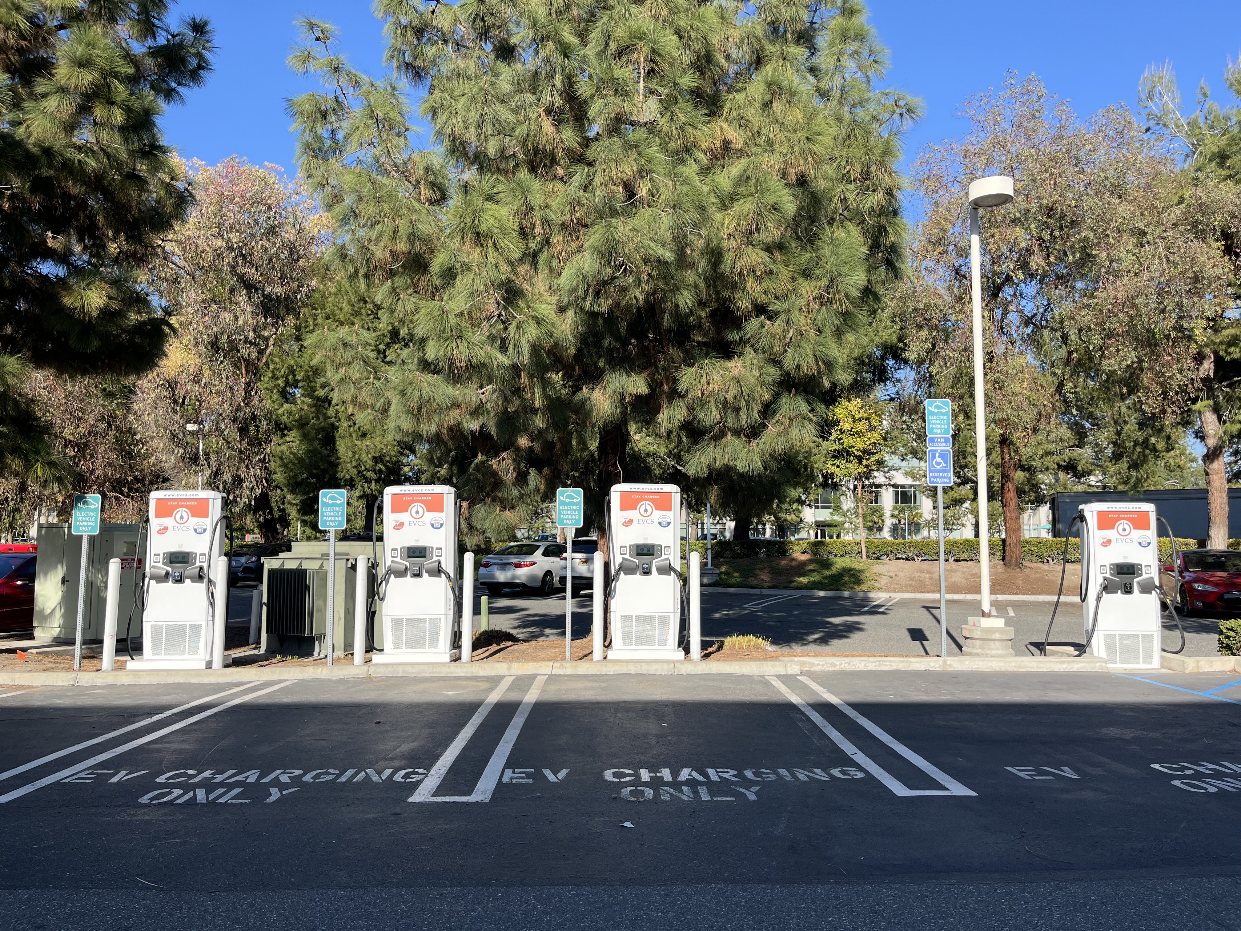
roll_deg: +1.5
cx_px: 620
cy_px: 466
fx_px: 932
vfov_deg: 53.1
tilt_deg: +6.3
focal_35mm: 26
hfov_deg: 67.3
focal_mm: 5.1
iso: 50
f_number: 1.6
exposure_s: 1/2062
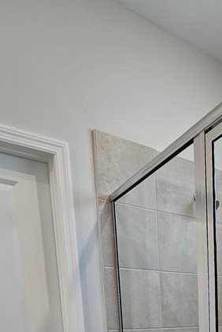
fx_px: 305
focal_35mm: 33
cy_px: 367
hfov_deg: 36.1
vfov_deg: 43.8
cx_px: 221
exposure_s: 1/60
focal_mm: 2.2
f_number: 2.2
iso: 100
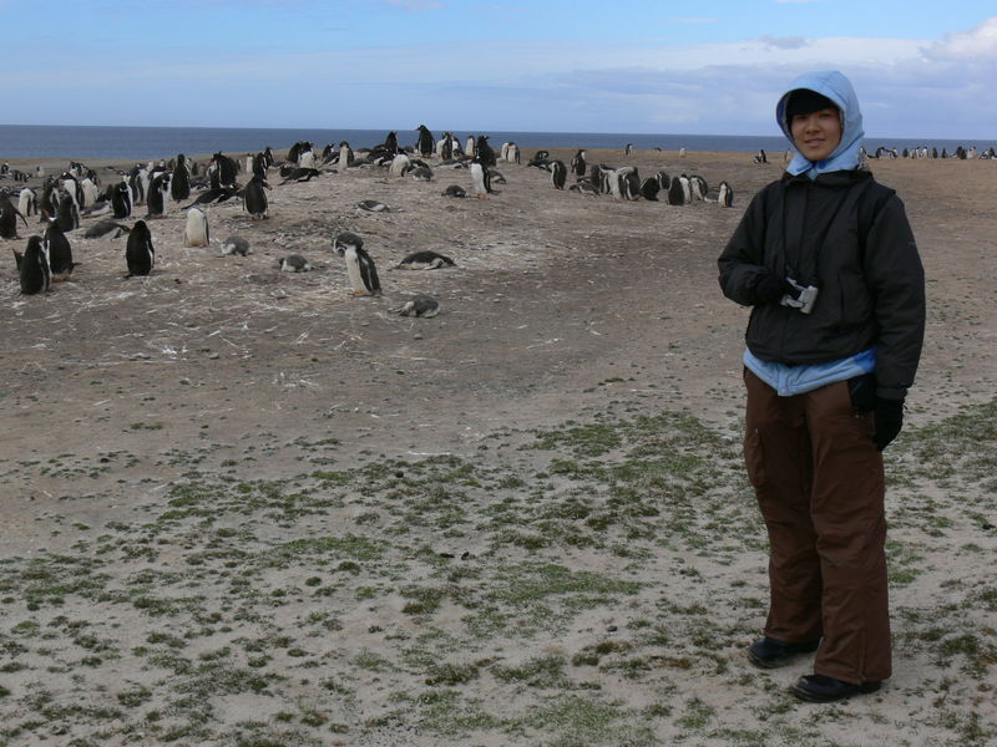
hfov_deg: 34.9
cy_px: 374
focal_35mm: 55
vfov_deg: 26.6
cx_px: 498
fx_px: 1584
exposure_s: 1/400
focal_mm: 10.6
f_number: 5.6
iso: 80
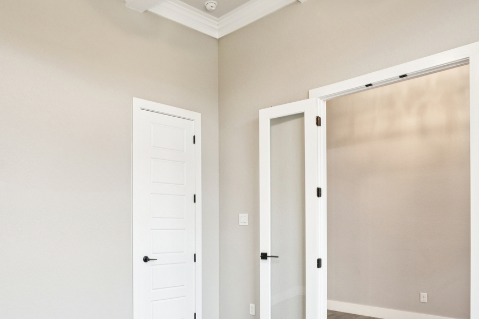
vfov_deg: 44.0
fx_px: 386
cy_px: 224
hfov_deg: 63.1
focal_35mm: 29
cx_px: 193
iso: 400
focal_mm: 16
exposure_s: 1/10
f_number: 8
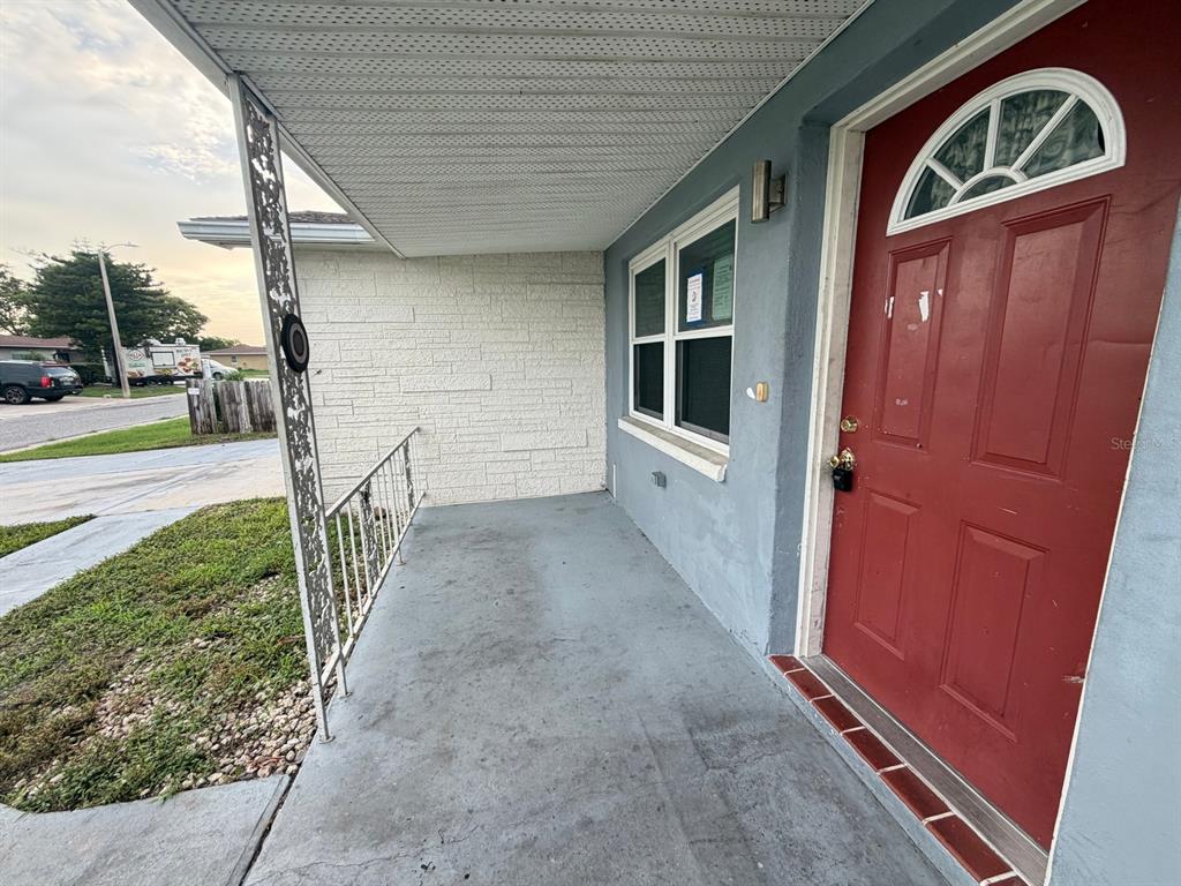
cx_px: 590
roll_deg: +0.8
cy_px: 443
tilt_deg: -10.5
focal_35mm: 14
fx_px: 478
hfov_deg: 102.1
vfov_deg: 85.7
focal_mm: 2.22
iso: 125
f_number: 2.2
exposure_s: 1/121
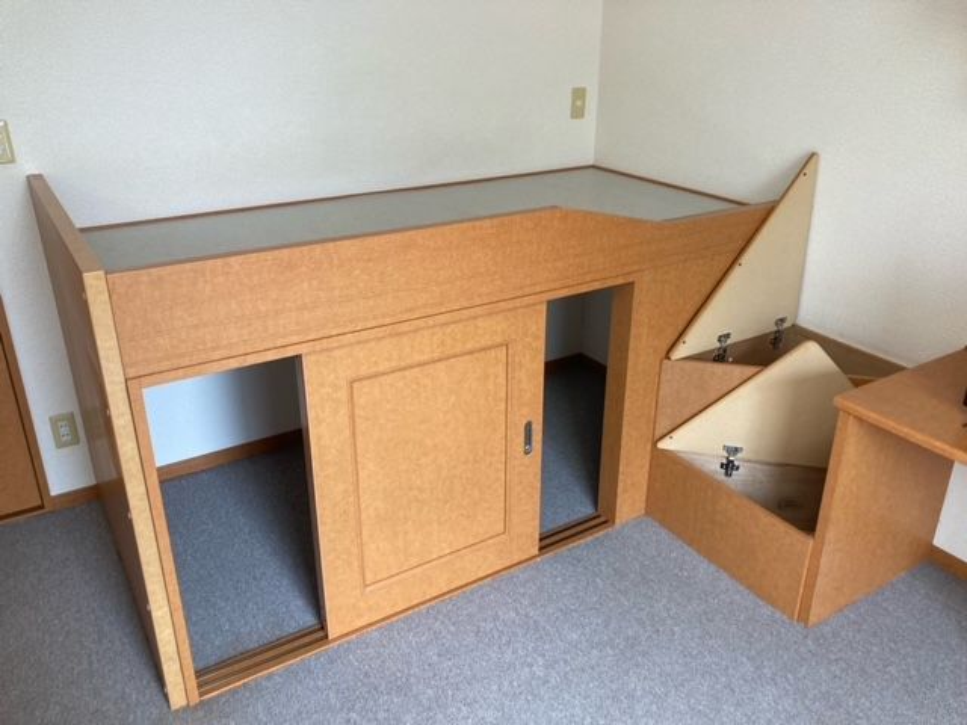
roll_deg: -1.1
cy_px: 362
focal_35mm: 28
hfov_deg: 63.4
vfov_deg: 49.7
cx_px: 484
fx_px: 782
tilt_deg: -24.9
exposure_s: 1/50
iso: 50
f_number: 1.8
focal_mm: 3.99
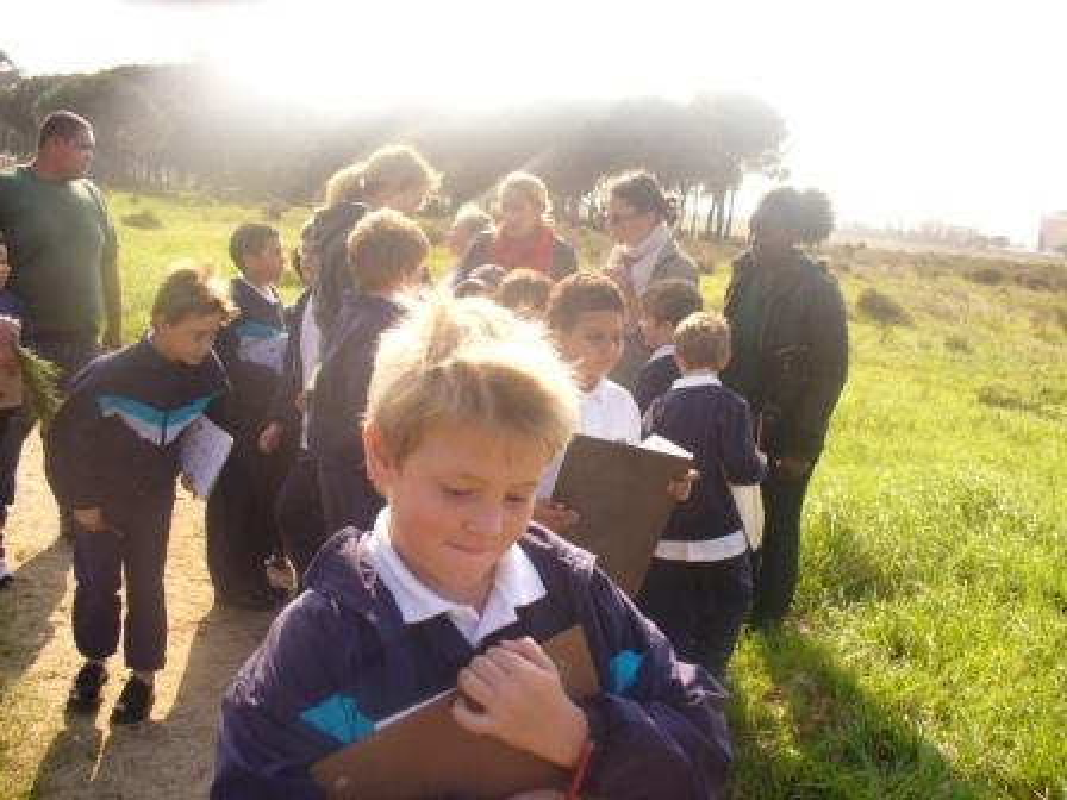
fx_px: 1140
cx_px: 534
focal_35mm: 37
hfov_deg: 50.1
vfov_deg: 38.7
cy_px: 400
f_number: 2.8
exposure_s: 1/500
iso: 80
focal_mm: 6.1
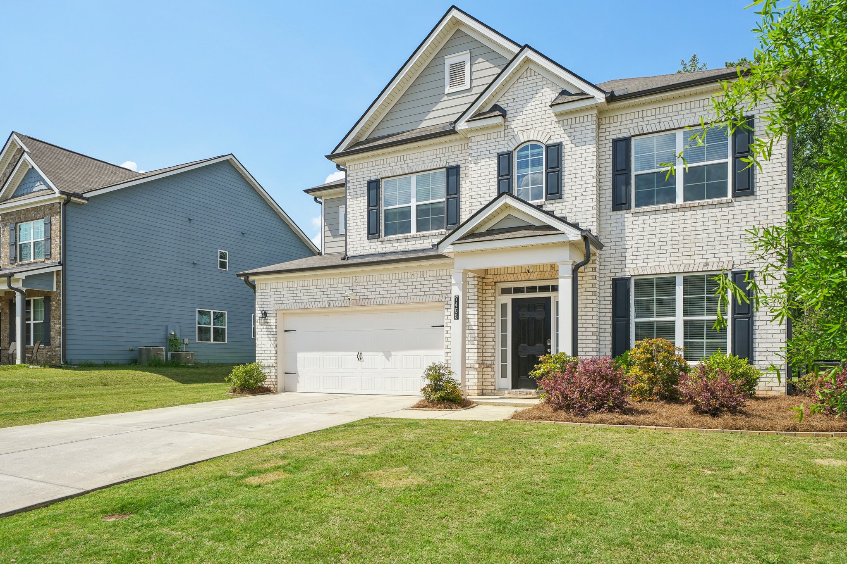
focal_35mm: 24
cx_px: 424
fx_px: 565
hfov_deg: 73.7
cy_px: 282
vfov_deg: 53.1
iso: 100
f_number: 7.1
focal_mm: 24
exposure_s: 1/250
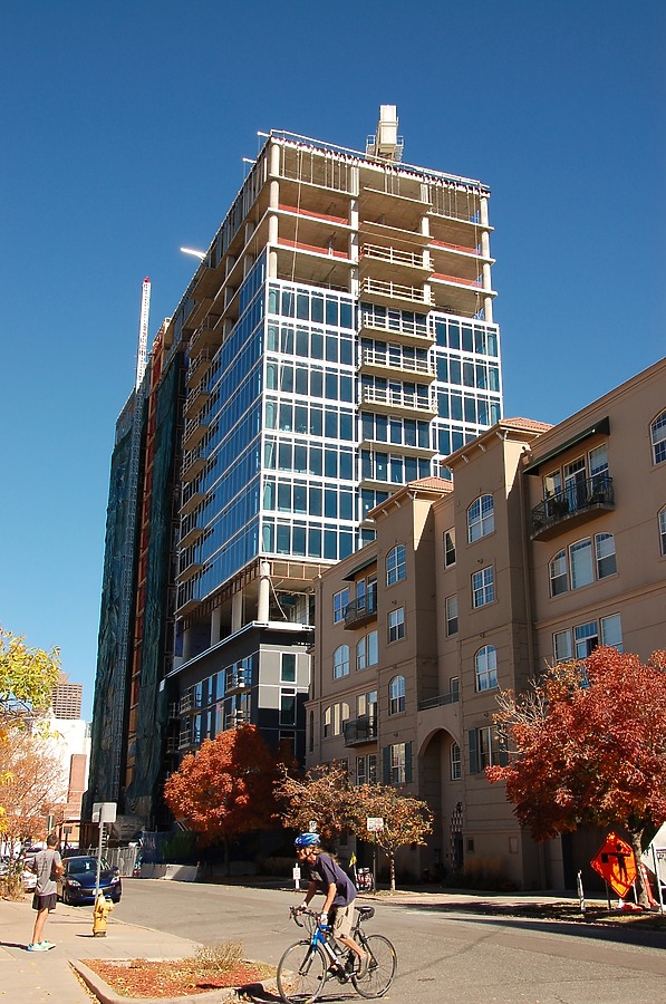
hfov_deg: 34.1
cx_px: 333
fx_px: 1086
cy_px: 502
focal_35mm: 39
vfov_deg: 49.6
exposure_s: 1/250
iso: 200
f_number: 10
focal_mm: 26
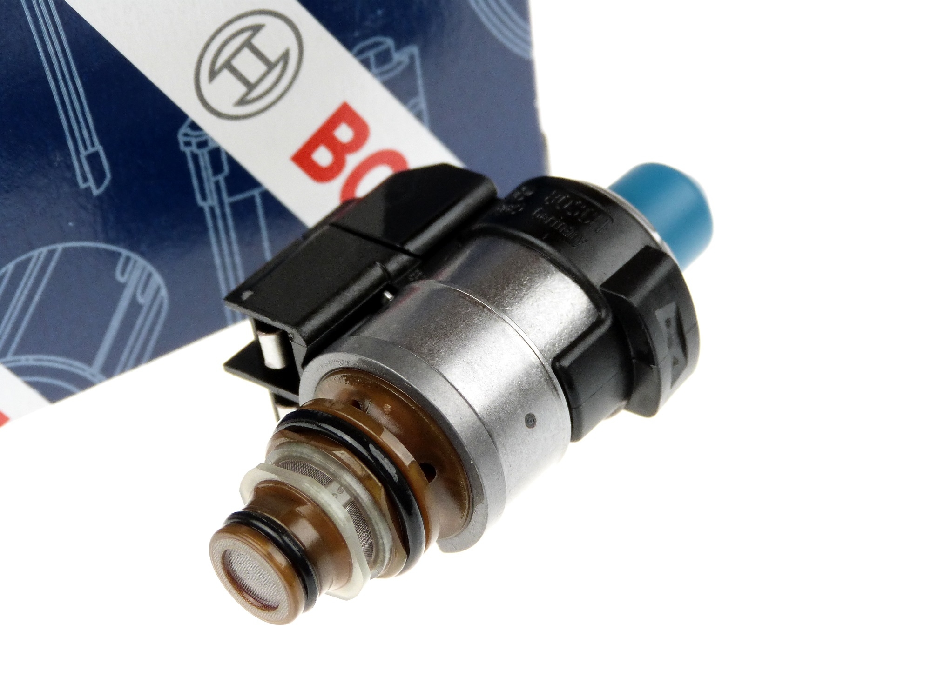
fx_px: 3604
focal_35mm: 134
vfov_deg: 11.1
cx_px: 466
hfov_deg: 14.7
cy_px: 349
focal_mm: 24.2
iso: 200
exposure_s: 1/160
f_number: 3.6
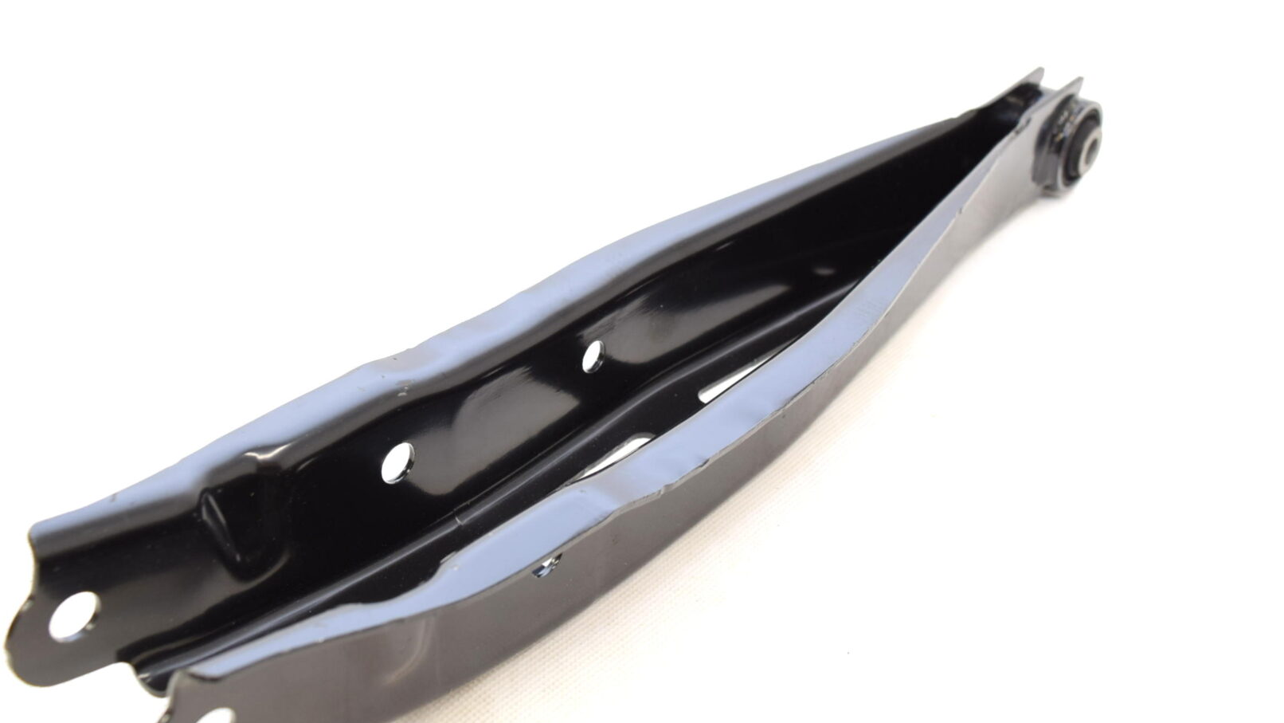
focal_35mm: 44
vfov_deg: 27.1
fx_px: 1498
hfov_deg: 46.3
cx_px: 574
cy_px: 340
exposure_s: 1/100
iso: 400
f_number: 5
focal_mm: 22
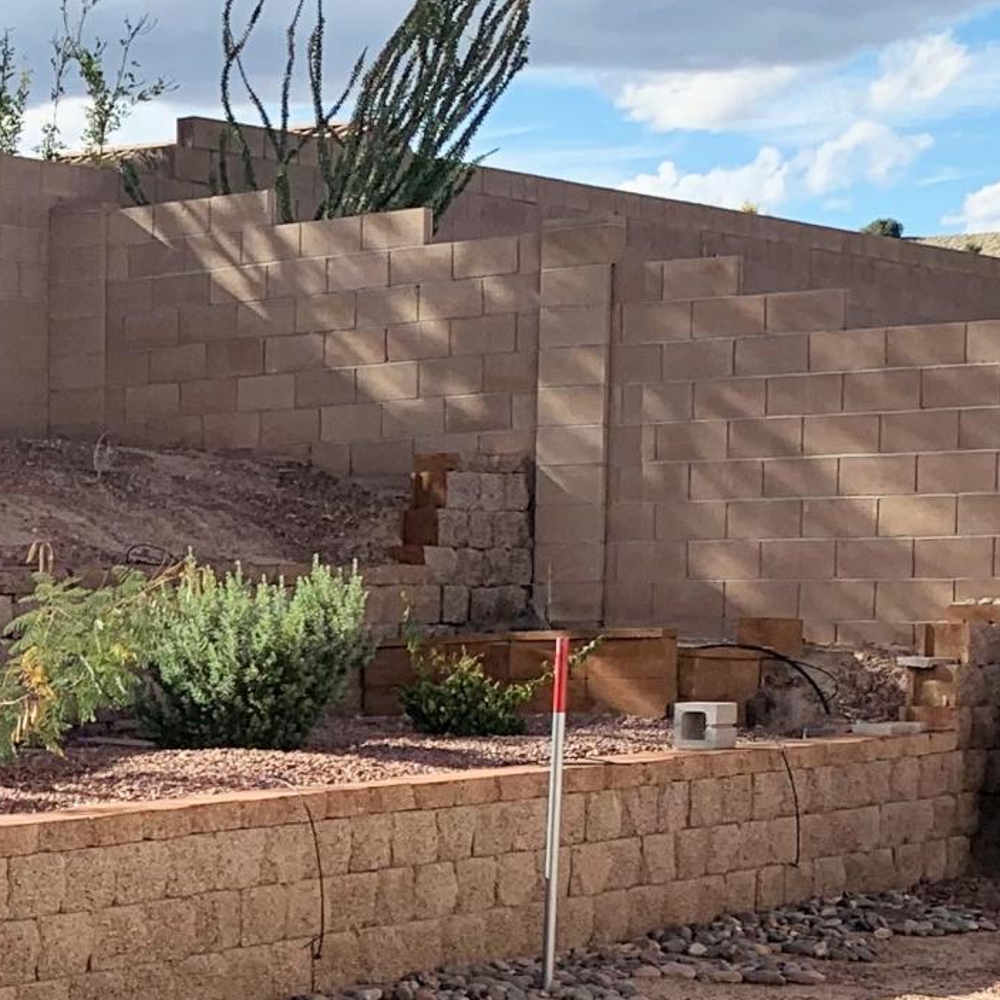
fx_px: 3203
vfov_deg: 17.4
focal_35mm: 98
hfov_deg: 16.7
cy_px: 977
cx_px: -320
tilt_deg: -5.5
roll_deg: +0.1
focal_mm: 4.25
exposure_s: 1/1916
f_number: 1.8
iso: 25
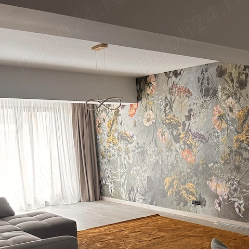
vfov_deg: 34.9
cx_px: 253
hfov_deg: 32.4
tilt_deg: -5.9
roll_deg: +1.3
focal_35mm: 48
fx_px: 391
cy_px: 172
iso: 200
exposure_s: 1/50
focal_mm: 5.96
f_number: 1.6
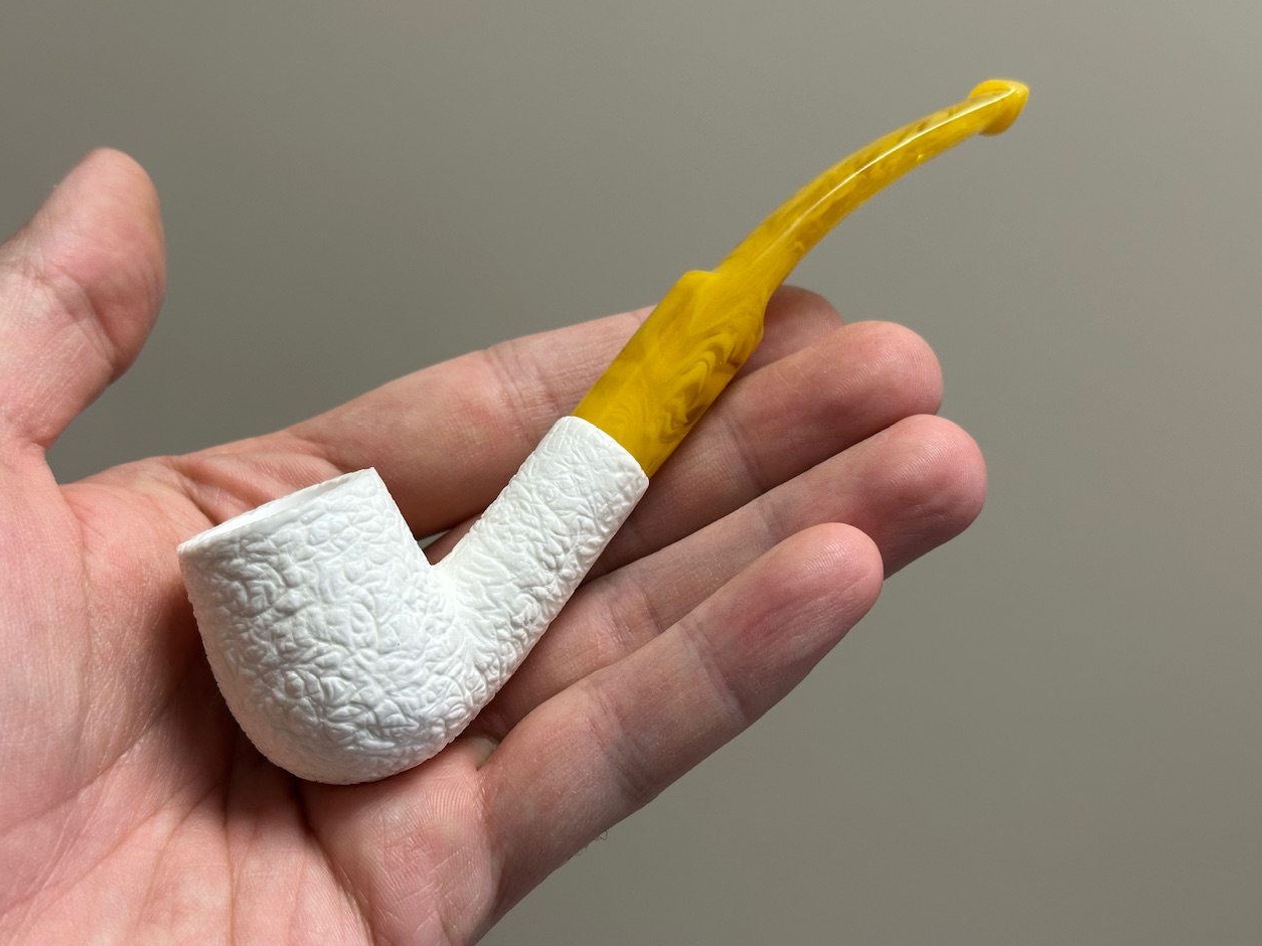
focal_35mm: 49
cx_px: 642
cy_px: 464
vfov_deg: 29.7
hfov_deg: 38.9
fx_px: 1786
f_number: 1.78
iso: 80
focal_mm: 6.86
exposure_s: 1/121
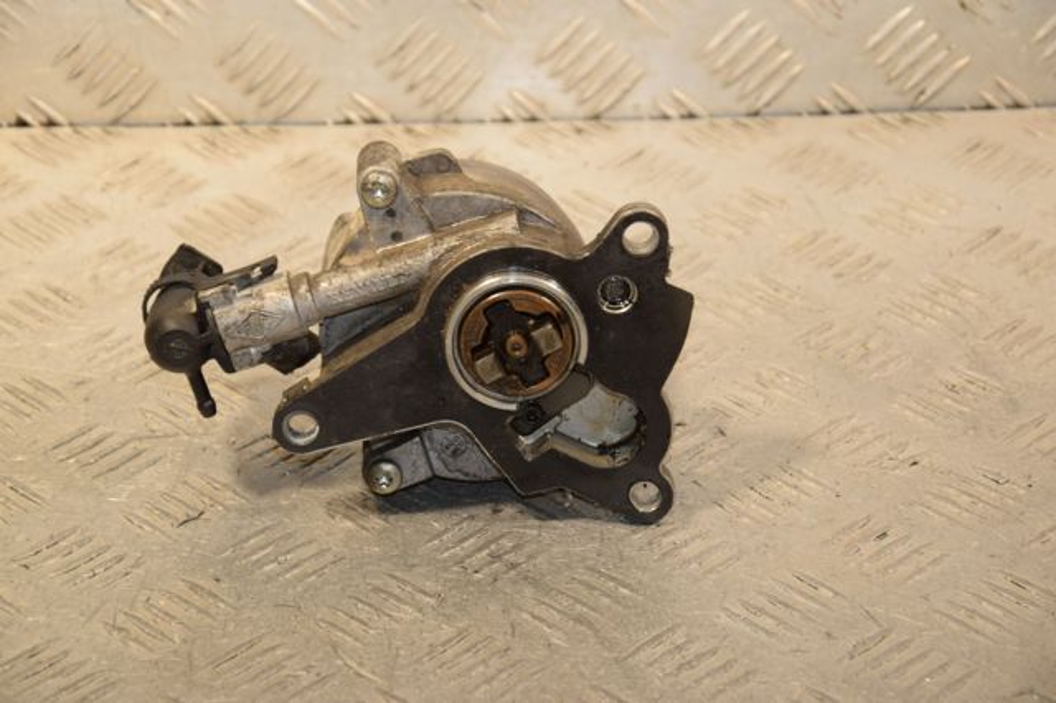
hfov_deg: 17.1
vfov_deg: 11.4
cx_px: 528
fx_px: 3518
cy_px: 352
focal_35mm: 120
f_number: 6.3
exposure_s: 1/200
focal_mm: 80
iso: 800
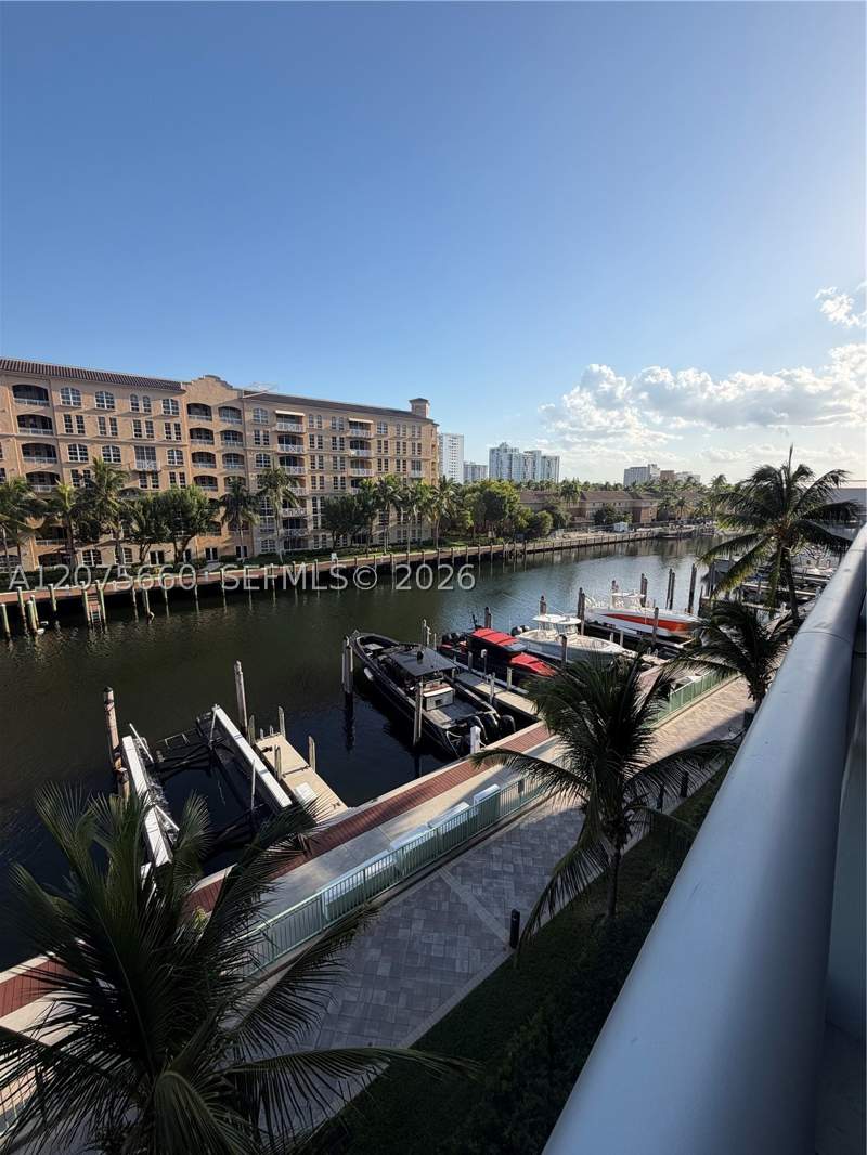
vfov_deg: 102.1
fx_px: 467
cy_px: 578
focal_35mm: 14
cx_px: 434
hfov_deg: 85.7
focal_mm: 2.22
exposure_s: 1/770
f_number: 2.2
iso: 25
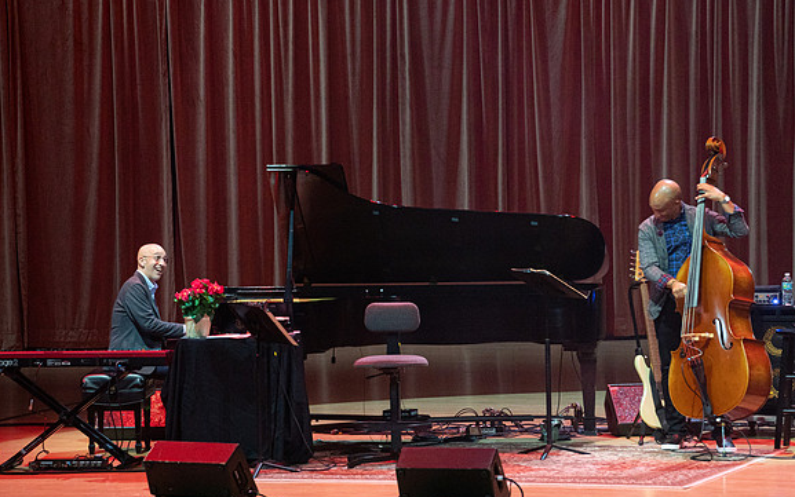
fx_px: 5050
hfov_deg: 9.0
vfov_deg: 5.6
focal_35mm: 233
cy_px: 266
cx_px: 342
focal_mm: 200
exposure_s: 1/250
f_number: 5.6
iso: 2500
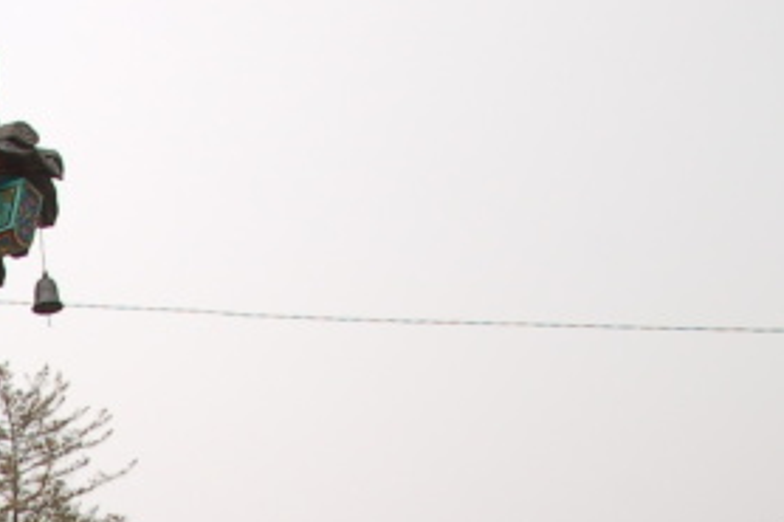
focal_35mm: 94
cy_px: 839
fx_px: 2042
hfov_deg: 18.8
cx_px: -443
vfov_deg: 13.5
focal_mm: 17
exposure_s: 1/250
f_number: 8
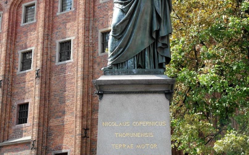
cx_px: 133
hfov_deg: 31.1
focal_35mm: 66
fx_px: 448
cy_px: 39
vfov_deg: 19.6
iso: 200
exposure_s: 1/350
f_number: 4.6
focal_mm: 10.6
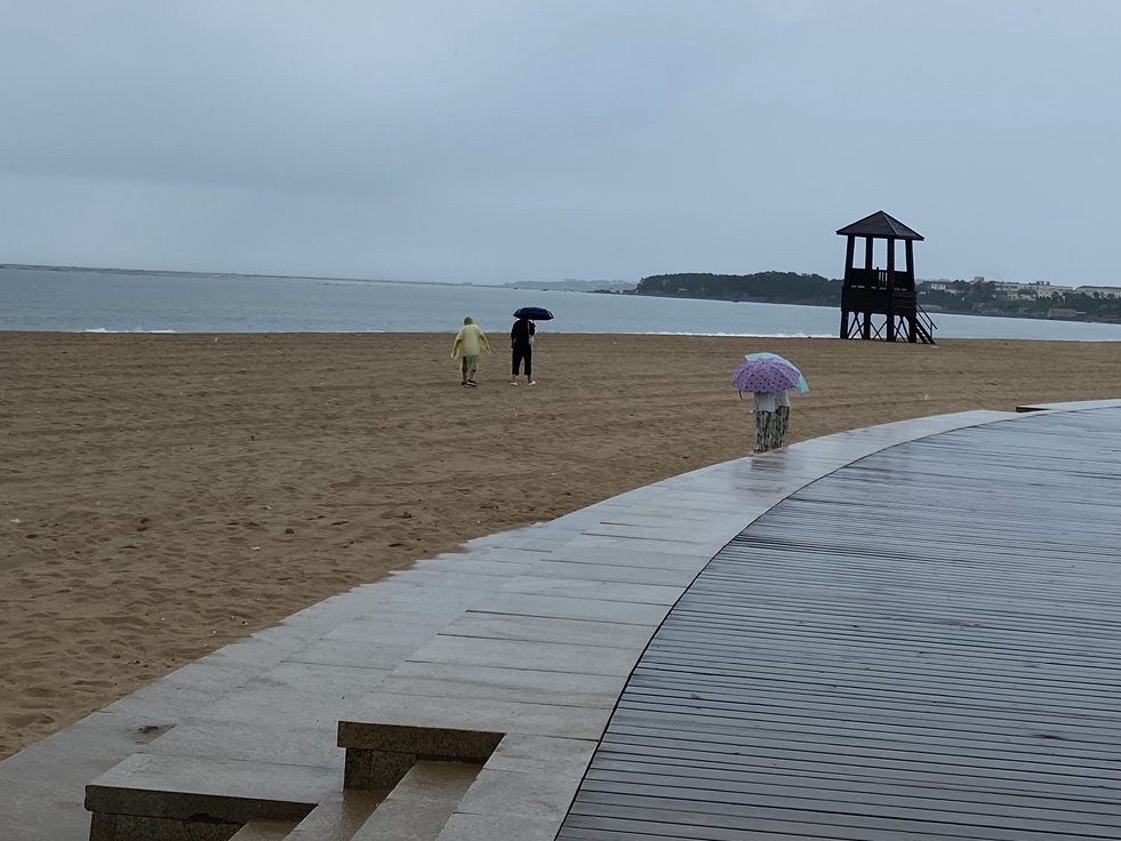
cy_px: 69
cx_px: 575
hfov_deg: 36.2
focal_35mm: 53
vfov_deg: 26.5
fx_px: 1717
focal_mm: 4.25
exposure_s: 1/2066
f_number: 1.8
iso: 32
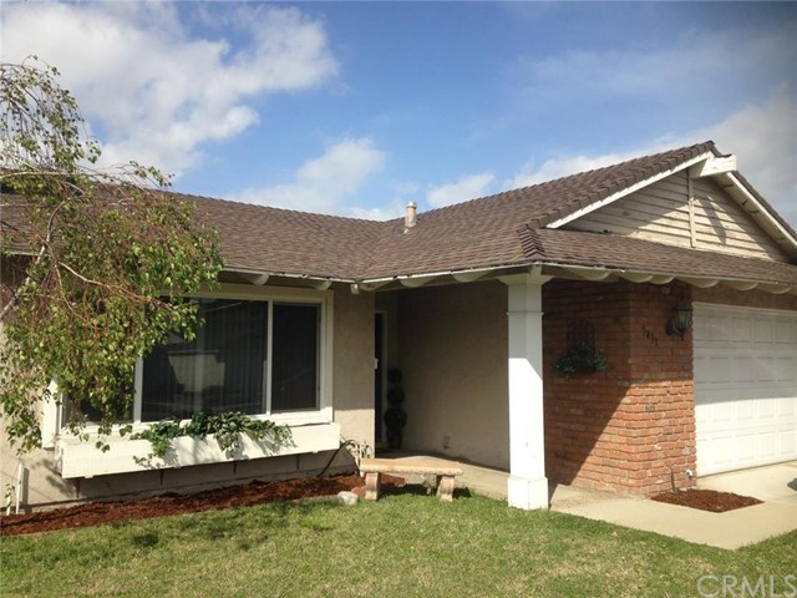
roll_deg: -0.4
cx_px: 398
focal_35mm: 33
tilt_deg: +3.0
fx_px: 760
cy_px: 299
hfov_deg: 55.4
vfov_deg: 42.9
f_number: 2.4
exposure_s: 1/1642
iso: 50
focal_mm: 4.12
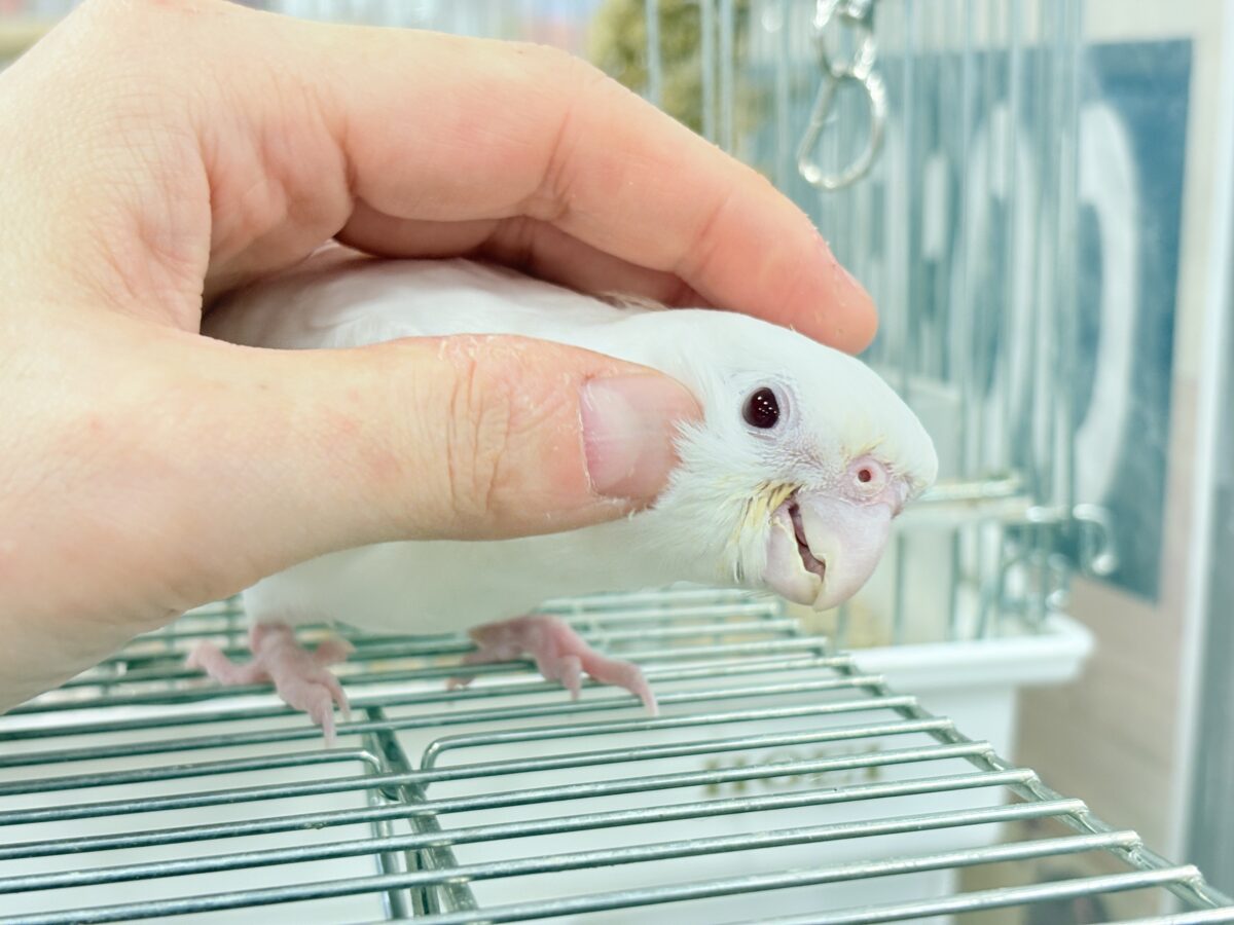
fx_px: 1854
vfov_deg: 28.0
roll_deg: +0.4
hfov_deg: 36.8
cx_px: 617
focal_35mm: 52
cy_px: 462
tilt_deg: -11.4
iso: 64
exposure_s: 1/50
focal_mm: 5.96
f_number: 1.6
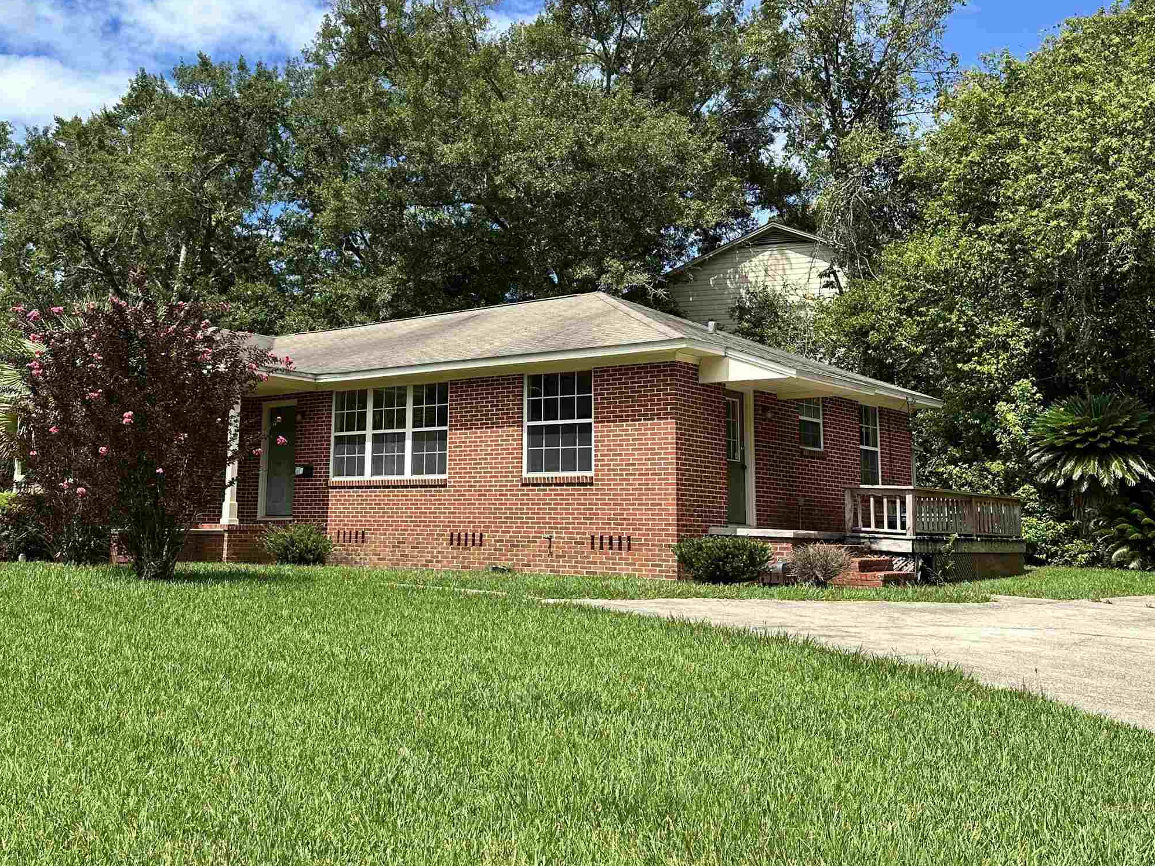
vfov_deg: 38.4
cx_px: 453
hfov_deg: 49.8
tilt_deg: +9.8
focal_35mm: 37
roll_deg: -0.5
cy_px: 330
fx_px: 1234
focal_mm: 6.86
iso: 80
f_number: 1.78
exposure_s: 1/4016
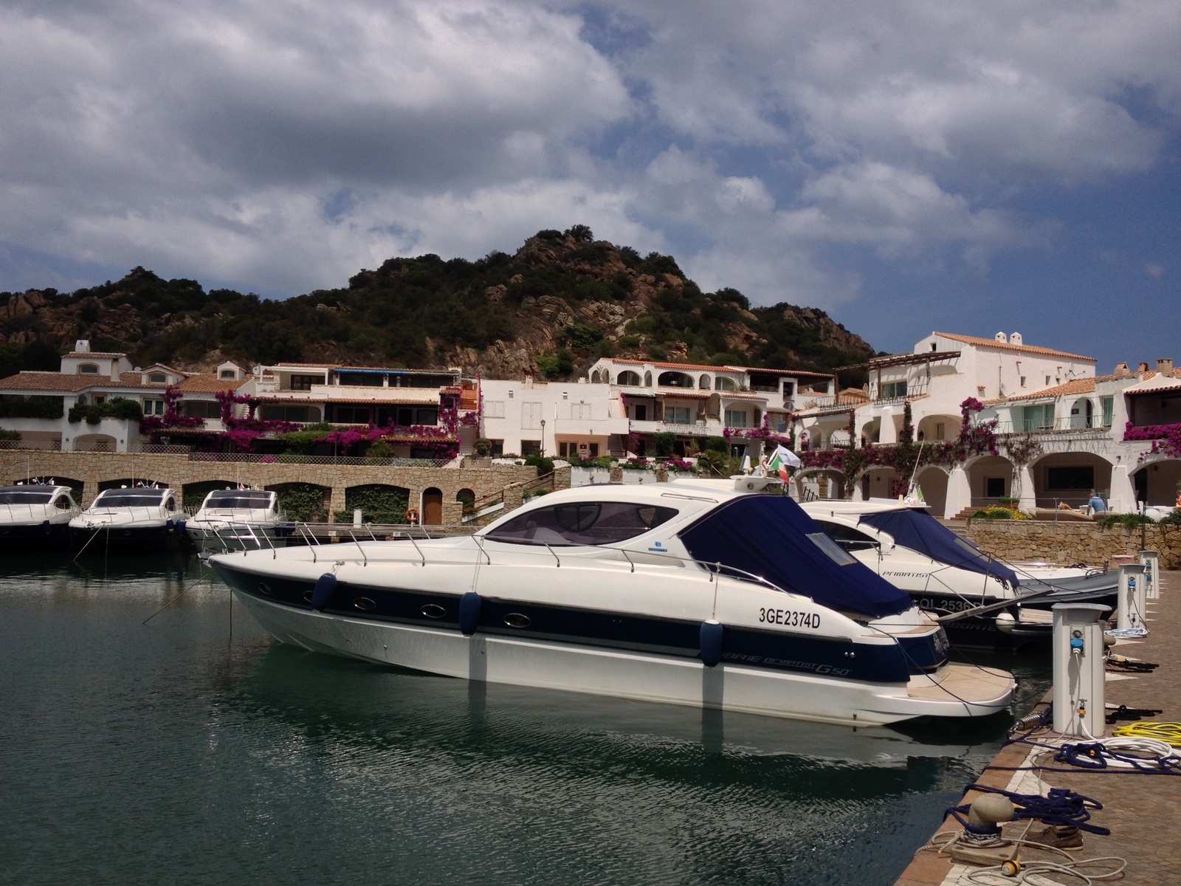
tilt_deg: +0.8
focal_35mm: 35
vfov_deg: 40.7
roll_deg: -1.0
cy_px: 443
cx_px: 590
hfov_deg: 52.6
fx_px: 1194
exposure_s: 1/3460
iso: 50
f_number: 2.4
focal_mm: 4.28
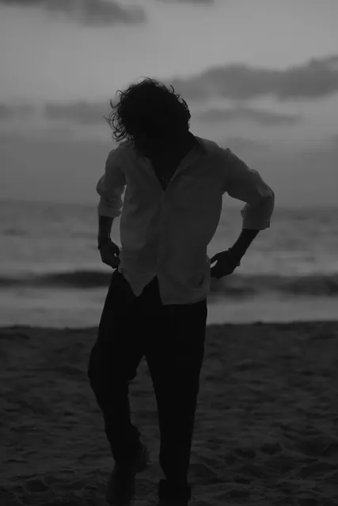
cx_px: 169
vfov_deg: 23.9
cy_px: 253
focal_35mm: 85
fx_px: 1196
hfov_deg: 16.1
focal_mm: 85
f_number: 2.5
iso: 12800
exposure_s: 1/2000
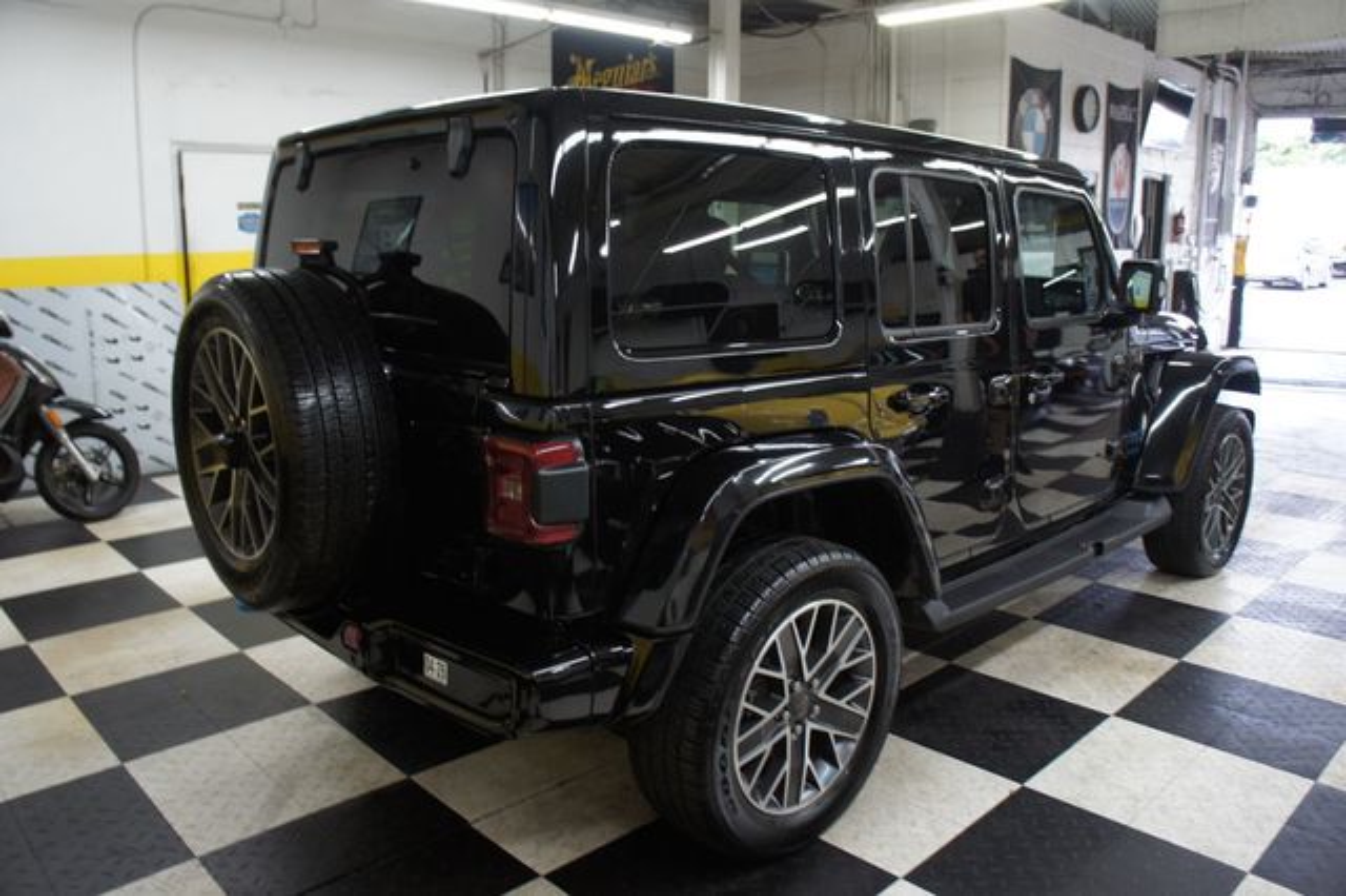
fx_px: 1009
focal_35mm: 27
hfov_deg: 67.4
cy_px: 448
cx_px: 673
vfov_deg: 47.9
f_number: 3.5
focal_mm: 18
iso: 320
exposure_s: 1/30
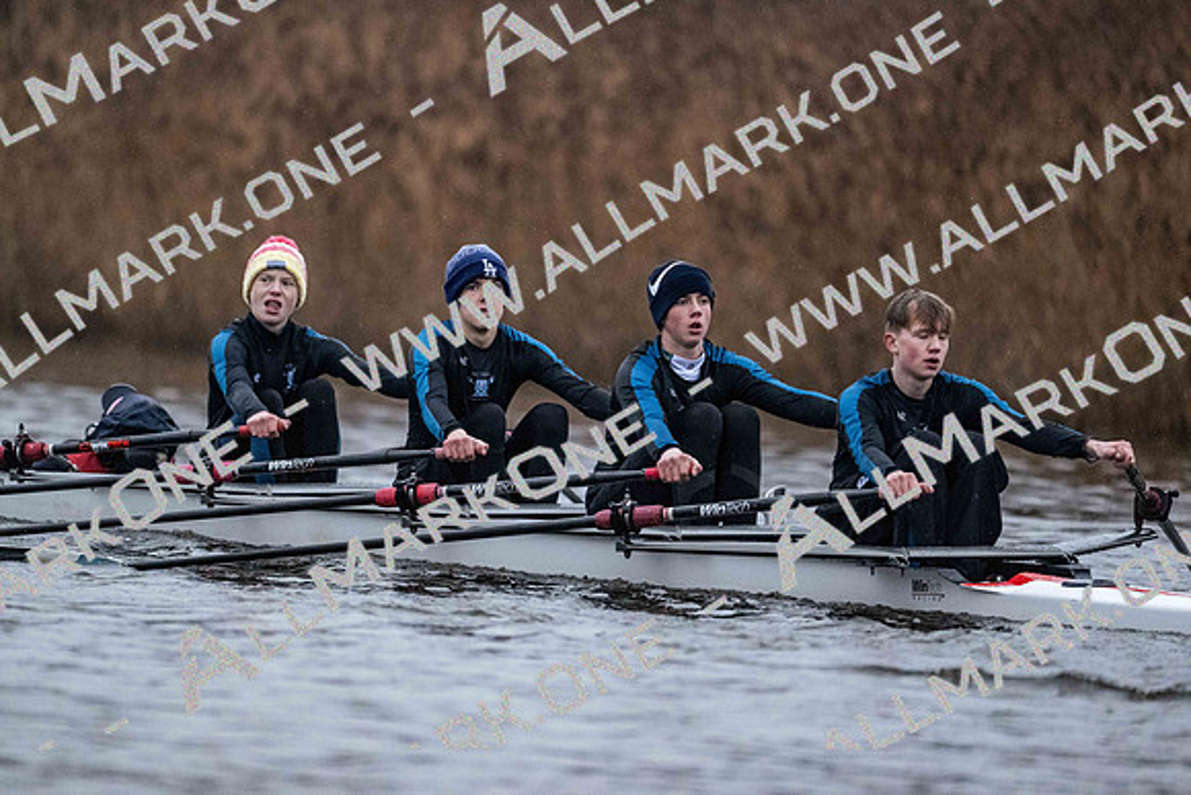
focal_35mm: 400
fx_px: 13236
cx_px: 596
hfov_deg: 5.2
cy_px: 398
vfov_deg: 3.4
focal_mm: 400
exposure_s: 1/1600
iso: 9000
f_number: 4.5
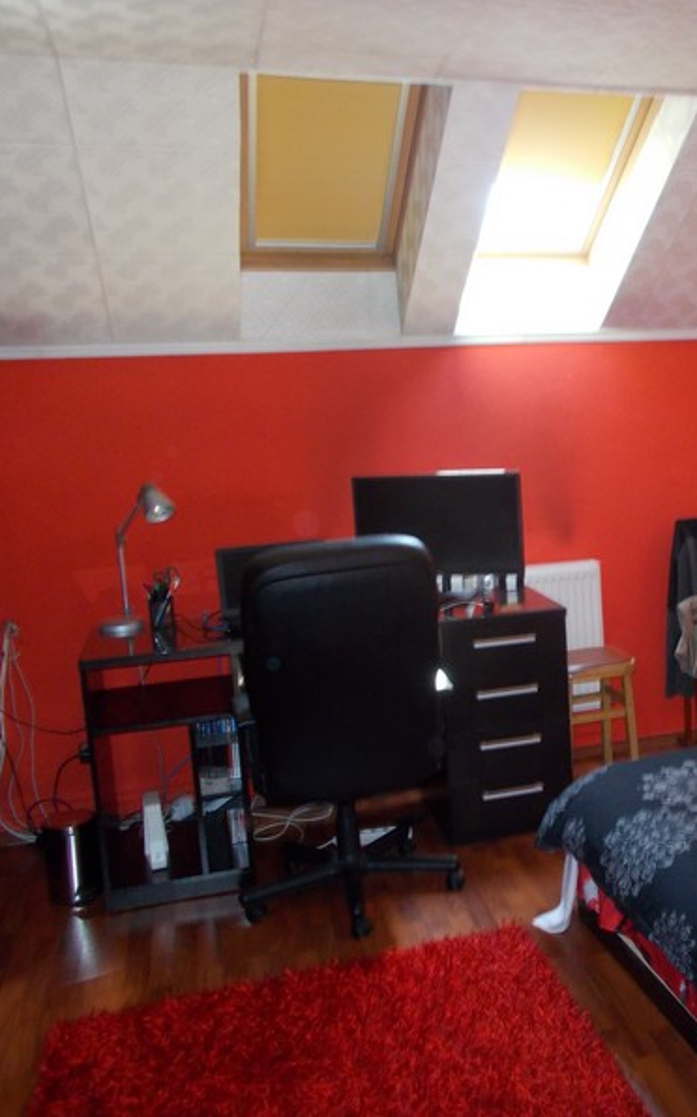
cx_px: 620
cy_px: 558
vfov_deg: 52.8
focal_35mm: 37
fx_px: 1126
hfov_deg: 32.8
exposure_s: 1/25
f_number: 3.2
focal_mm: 4.6
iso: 250
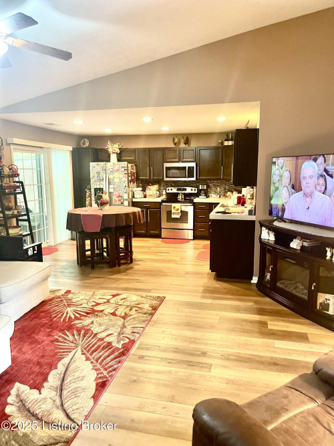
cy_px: 223
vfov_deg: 69.4
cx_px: 167
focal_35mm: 25
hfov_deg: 54.9
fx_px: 322
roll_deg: -0.2
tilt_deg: -7.4
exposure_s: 1/40
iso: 500
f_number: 1.6
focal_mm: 5.1
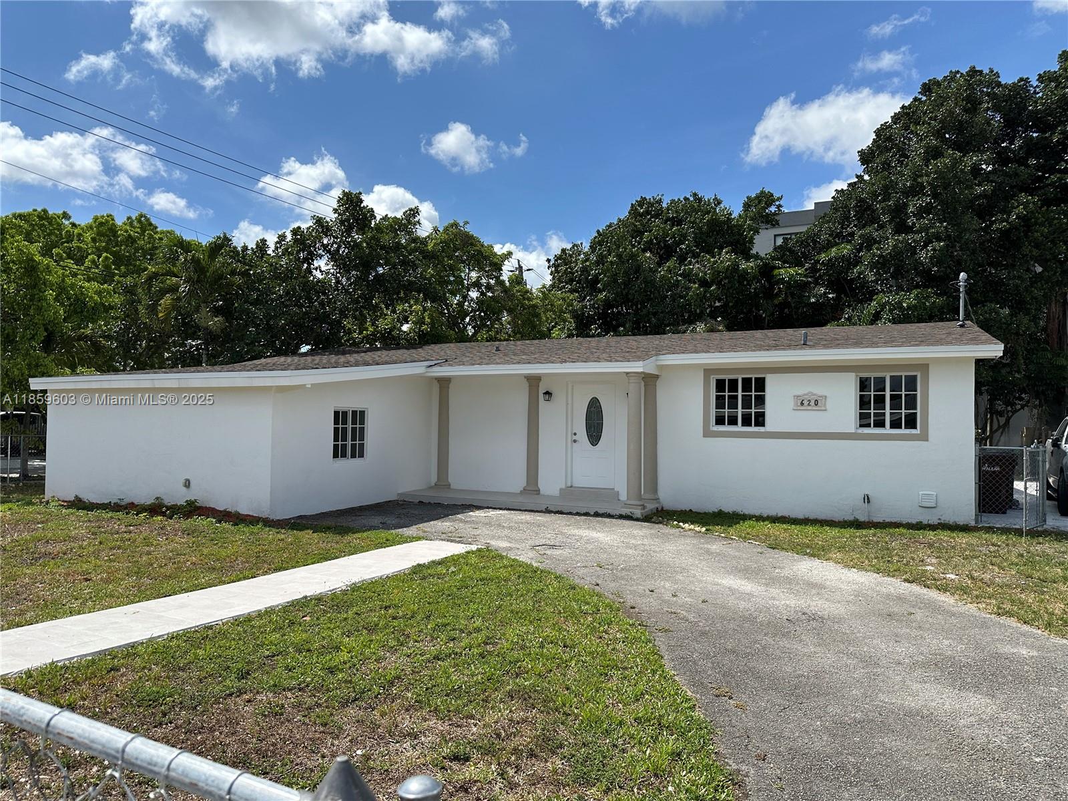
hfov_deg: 71.6
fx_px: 740
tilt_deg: +1.8
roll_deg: -0.7
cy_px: 400
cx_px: 534
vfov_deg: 56.8
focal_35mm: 24
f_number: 1.78
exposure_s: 1/6211
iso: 80
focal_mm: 6.86
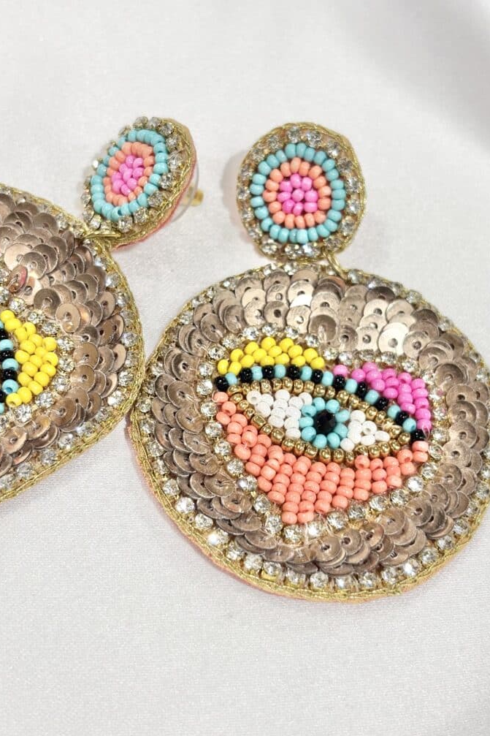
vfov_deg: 36.3
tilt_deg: -45.9
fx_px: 1123
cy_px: 363
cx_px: 259
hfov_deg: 24.6
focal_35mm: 55
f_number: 1.6
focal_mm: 5.96
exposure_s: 1/208
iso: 32
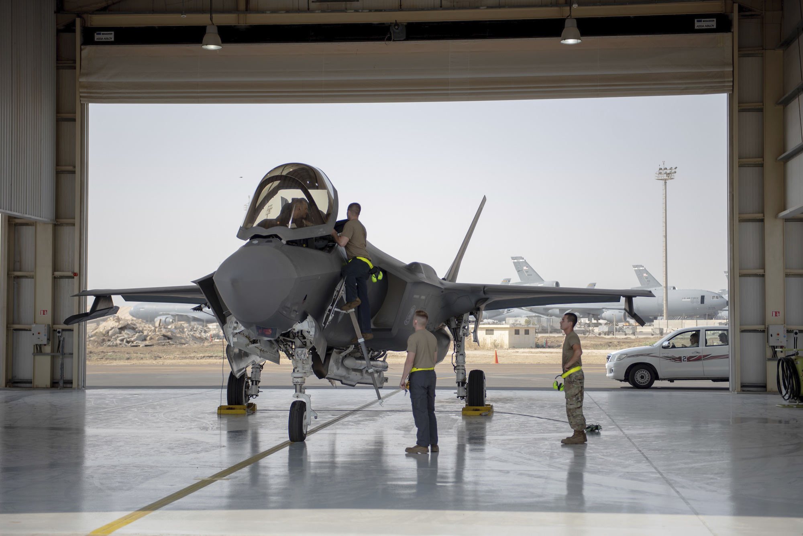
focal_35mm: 58
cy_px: 268
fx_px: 1294
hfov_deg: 34.5
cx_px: 402
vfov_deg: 23.4
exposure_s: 1/1000
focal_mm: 58
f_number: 2.8
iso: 100
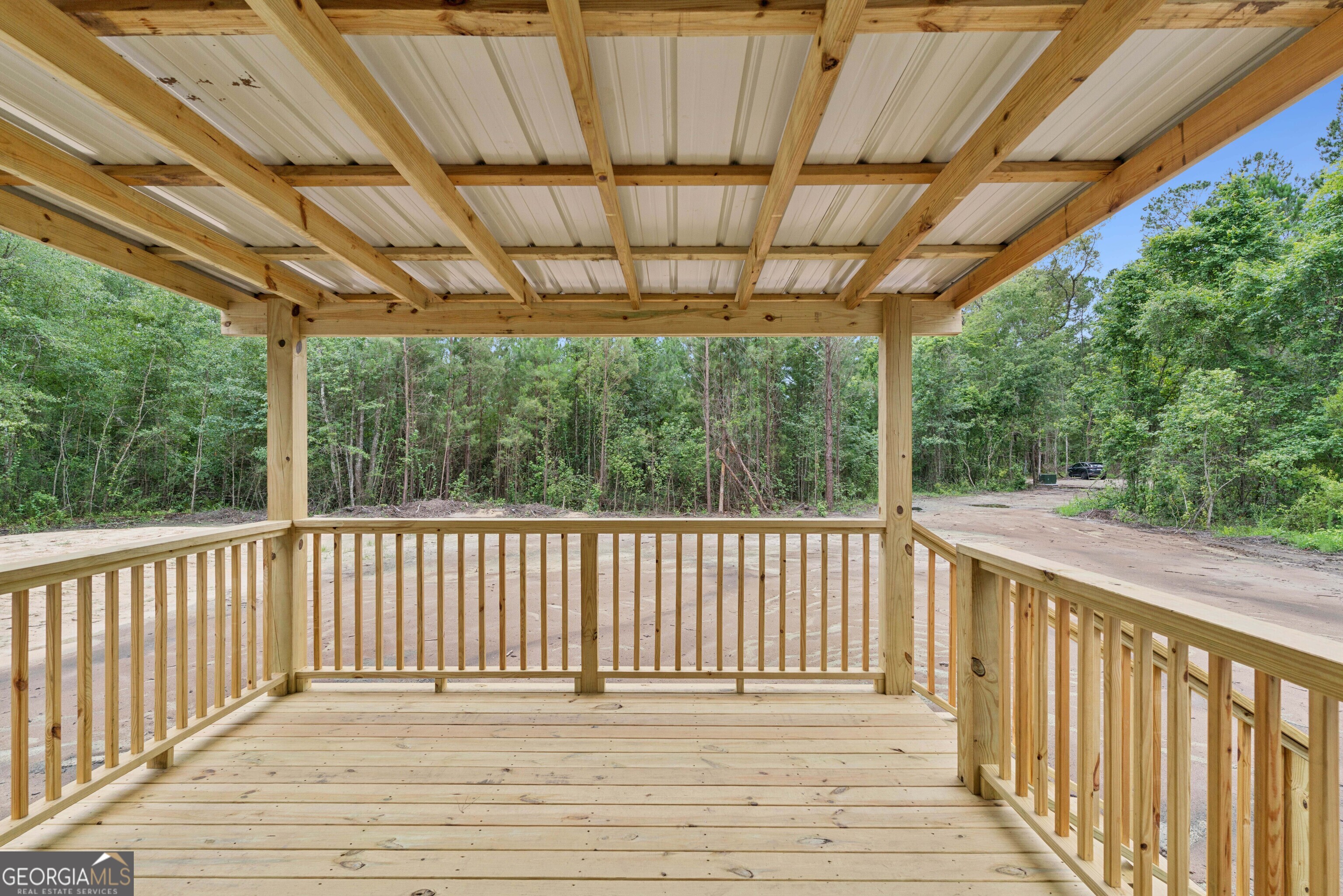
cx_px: 672
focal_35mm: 17
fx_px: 634
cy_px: 448
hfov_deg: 93.3
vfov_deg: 70.5
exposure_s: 1/200
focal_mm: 17
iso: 250
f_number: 8
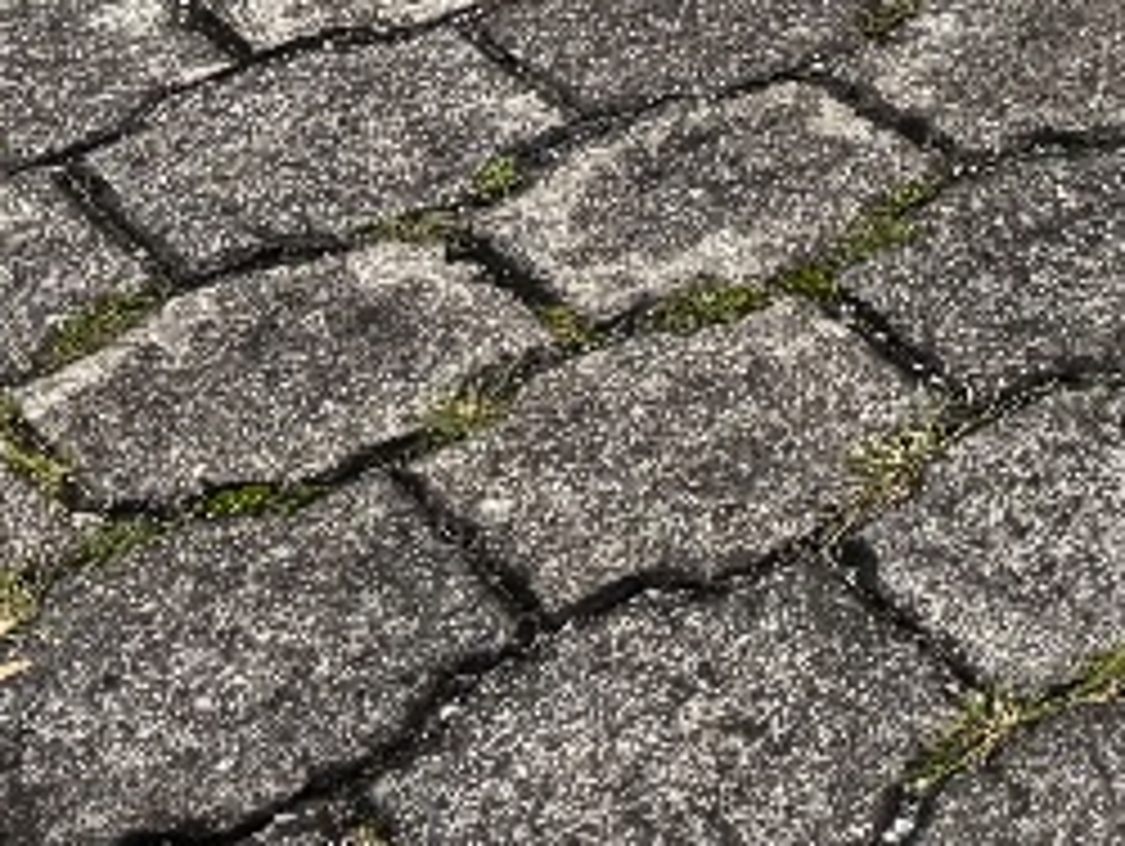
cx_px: 1773
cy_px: -1161
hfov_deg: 15.5
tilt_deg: -12.6
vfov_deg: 11.0
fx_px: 3741
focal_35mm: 115
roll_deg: -0.4
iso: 80
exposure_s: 1/1767
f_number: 1.78
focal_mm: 6.76
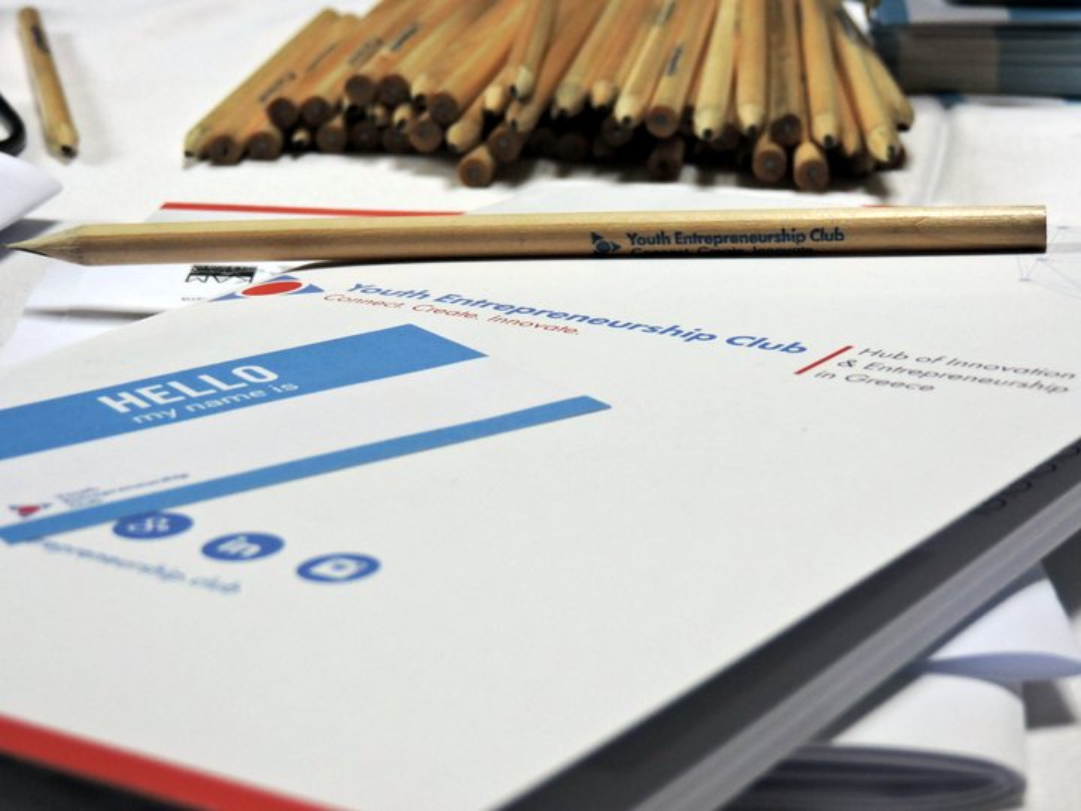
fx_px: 2654
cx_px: 540
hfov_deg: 23.0
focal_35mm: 85
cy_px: 406
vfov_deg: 17.4
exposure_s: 1/160
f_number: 4
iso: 400
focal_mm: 15.2
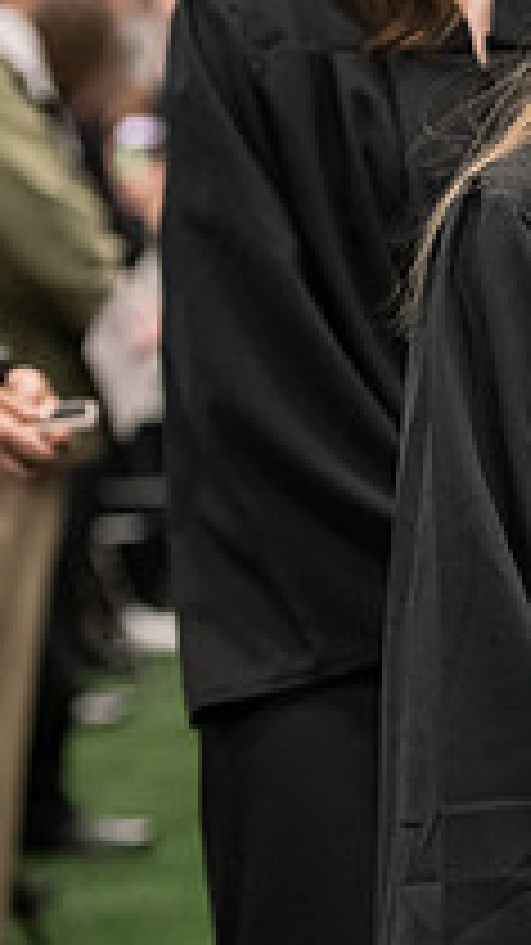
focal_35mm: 295
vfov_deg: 7.3
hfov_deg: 4.1
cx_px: 936
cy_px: 178
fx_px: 7390
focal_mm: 102
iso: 3200
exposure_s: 1/200
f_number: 3.2
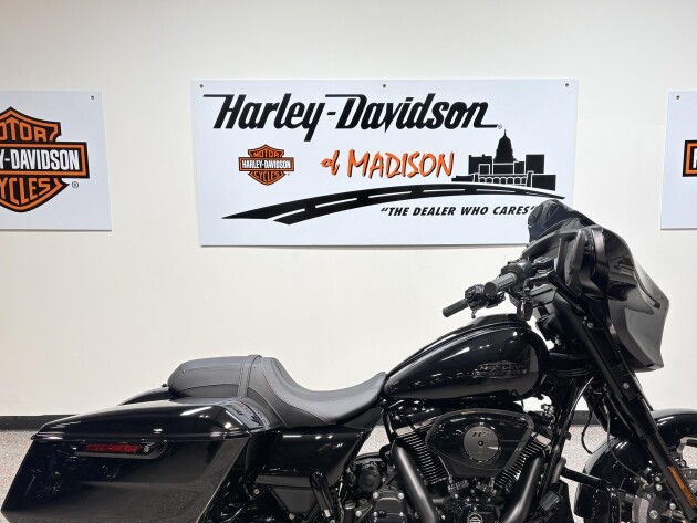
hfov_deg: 55.2
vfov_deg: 42.8
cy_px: 303
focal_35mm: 33
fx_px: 665
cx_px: 389
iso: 32
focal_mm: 5.96
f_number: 1.6
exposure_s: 1/120
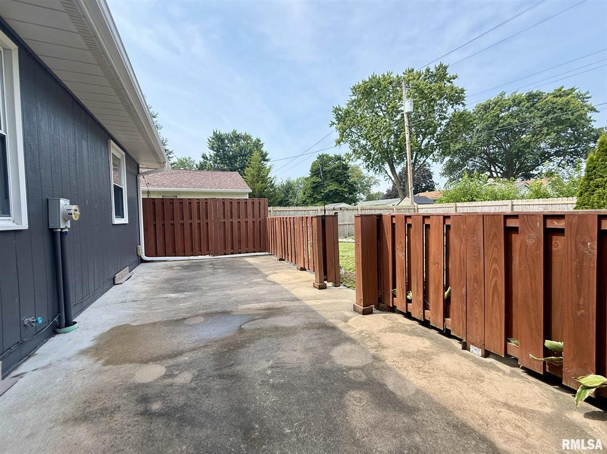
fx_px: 245
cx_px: 304
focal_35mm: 14
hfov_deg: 102.1
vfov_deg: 85.6
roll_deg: +0.9
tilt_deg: -2.0
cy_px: 227
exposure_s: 1/1001
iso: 64
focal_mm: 2.22
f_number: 2.2
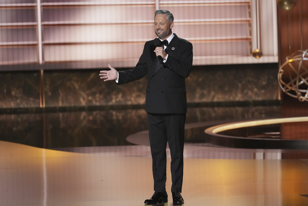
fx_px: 5133
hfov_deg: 3.4
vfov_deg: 2.3
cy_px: 103
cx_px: 154
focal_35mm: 600
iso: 6400
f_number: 4
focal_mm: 600
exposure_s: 1/500
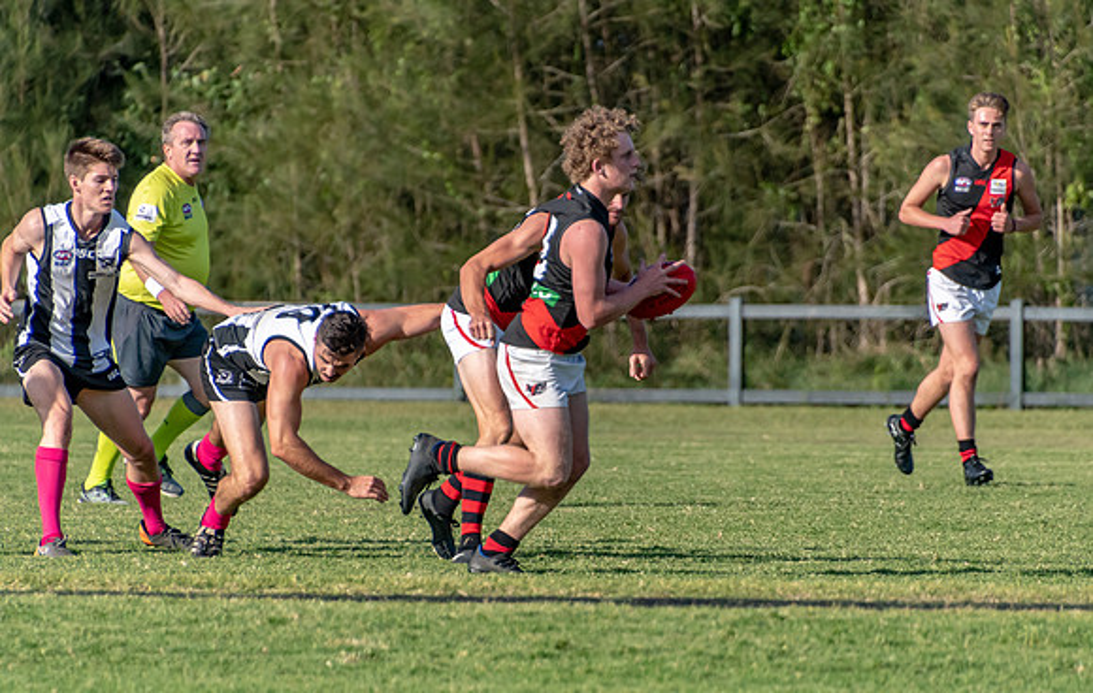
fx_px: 19867
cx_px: 596
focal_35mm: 664
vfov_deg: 2.0
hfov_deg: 3.2
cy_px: 397
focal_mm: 400
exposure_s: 1/2500
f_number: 6.3
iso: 800
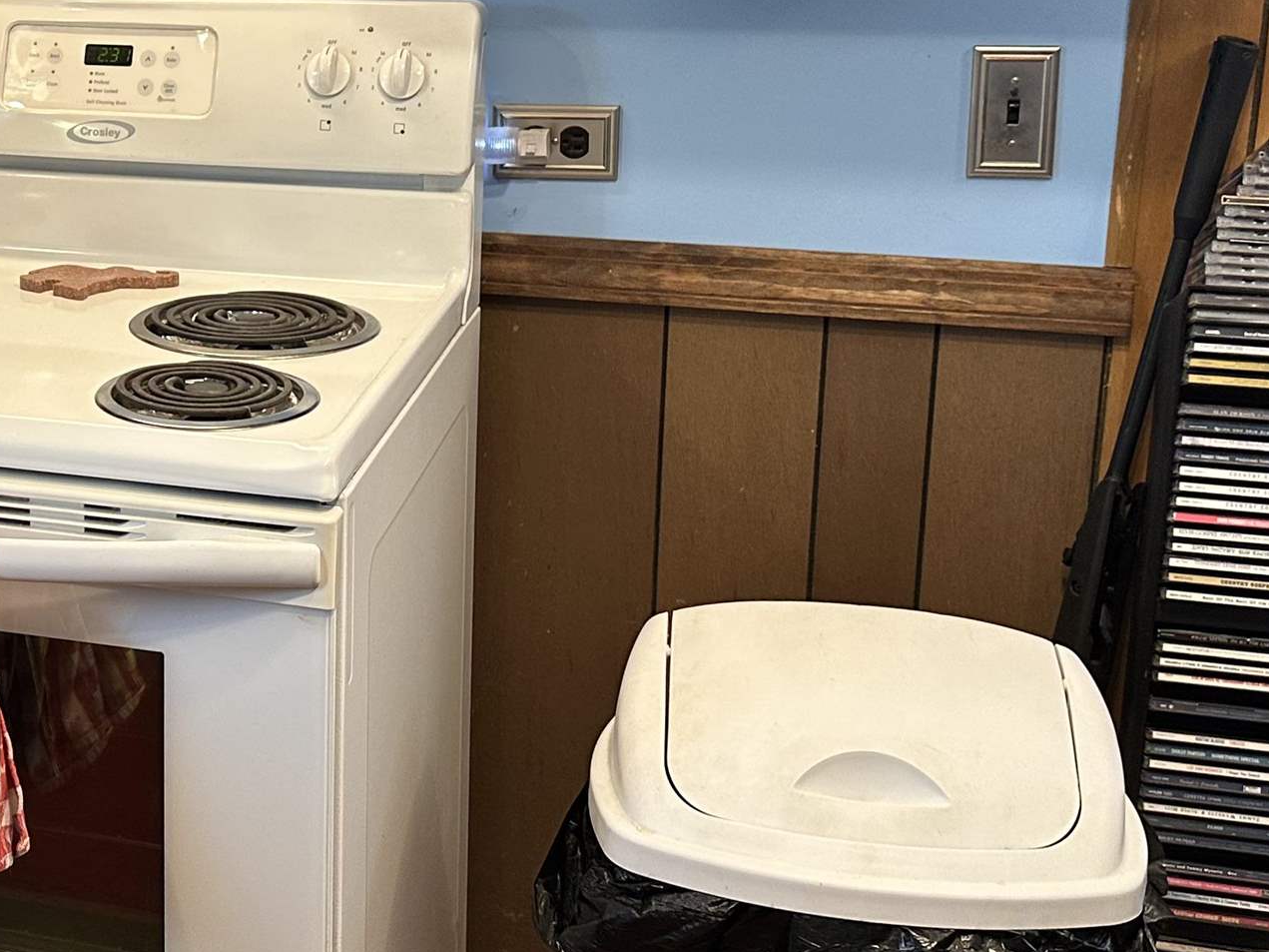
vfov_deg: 25.1
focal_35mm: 58
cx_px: 116
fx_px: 2126
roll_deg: -0.5
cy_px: 301
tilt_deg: -13.8
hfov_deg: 31.6
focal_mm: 6.86
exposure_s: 1/60
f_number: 1.78
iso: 200
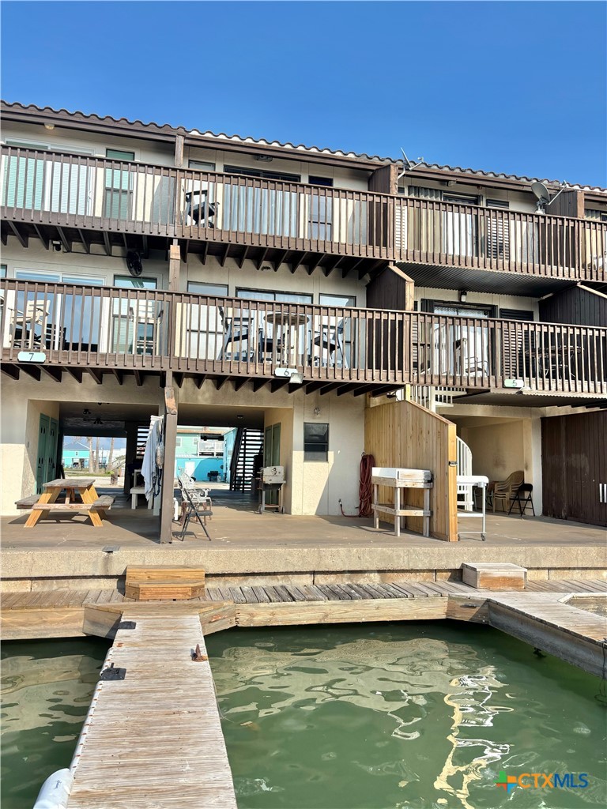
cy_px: 404
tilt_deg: +5.9
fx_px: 608
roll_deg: -1.9
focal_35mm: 26
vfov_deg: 67.3
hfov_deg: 53.1
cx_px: 304
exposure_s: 1/3534
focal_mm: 5.96
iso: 50
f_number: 1.6
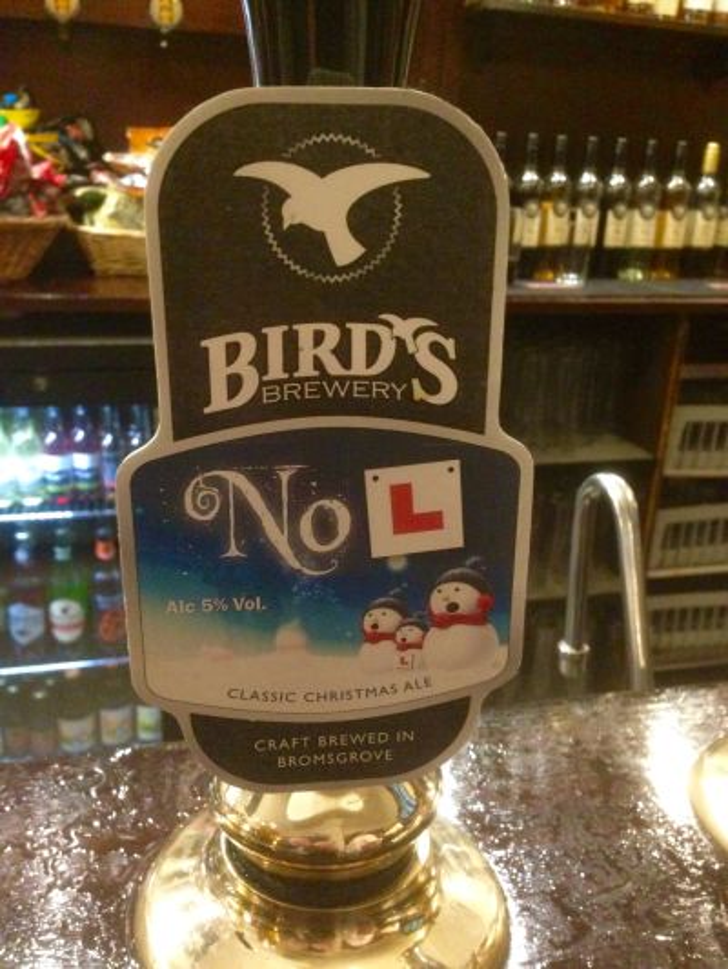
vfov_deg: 55.3
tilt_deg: -17.3
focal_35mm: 33
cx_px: 364
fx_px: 925
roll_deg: -3.5
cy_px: 484
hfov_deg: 43.0
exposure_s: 1/15
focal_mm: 4.12
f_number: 2.4
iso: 800
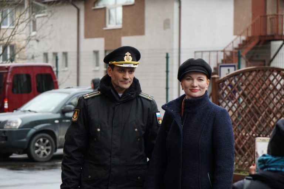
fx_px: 828
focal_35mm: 105
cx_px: 142
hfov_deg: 19.5
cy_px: 94
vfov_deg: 13.0
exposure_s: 1/50
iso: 100
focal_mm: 70
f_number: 4
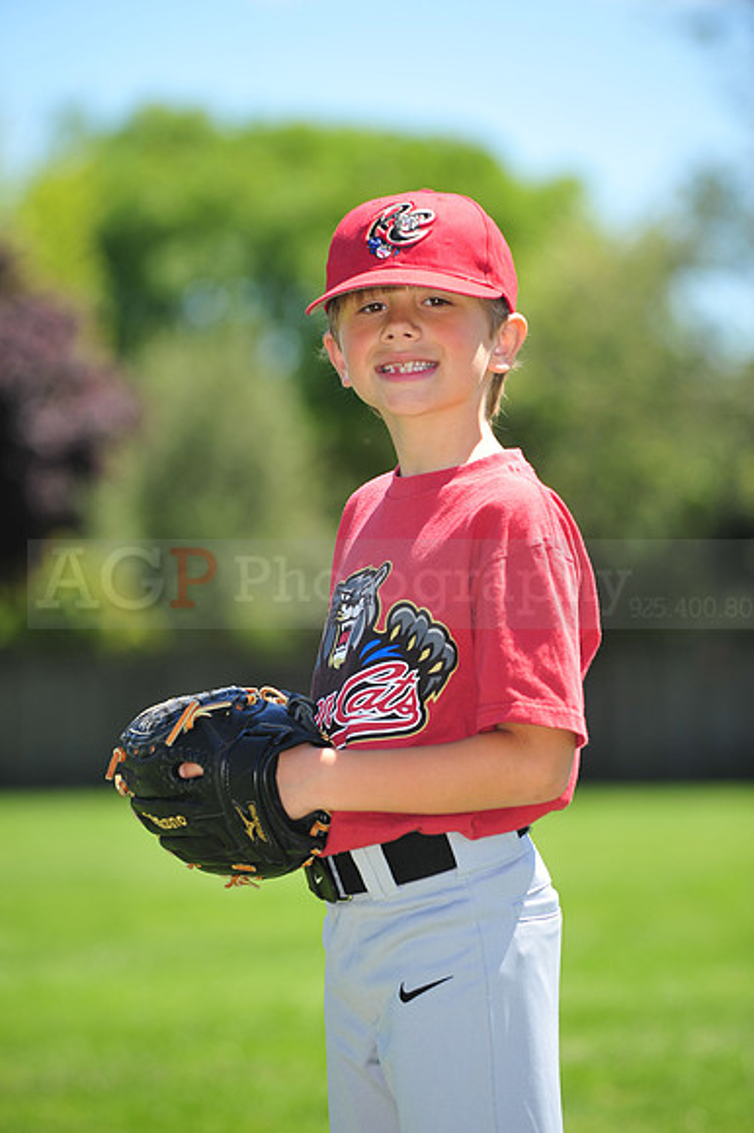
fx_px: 5976
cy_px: 566
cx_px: 377
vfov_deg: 10.8
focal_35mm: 190
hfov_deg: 7.2
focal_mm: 190
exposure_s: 1/640
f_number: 4.5
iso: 200
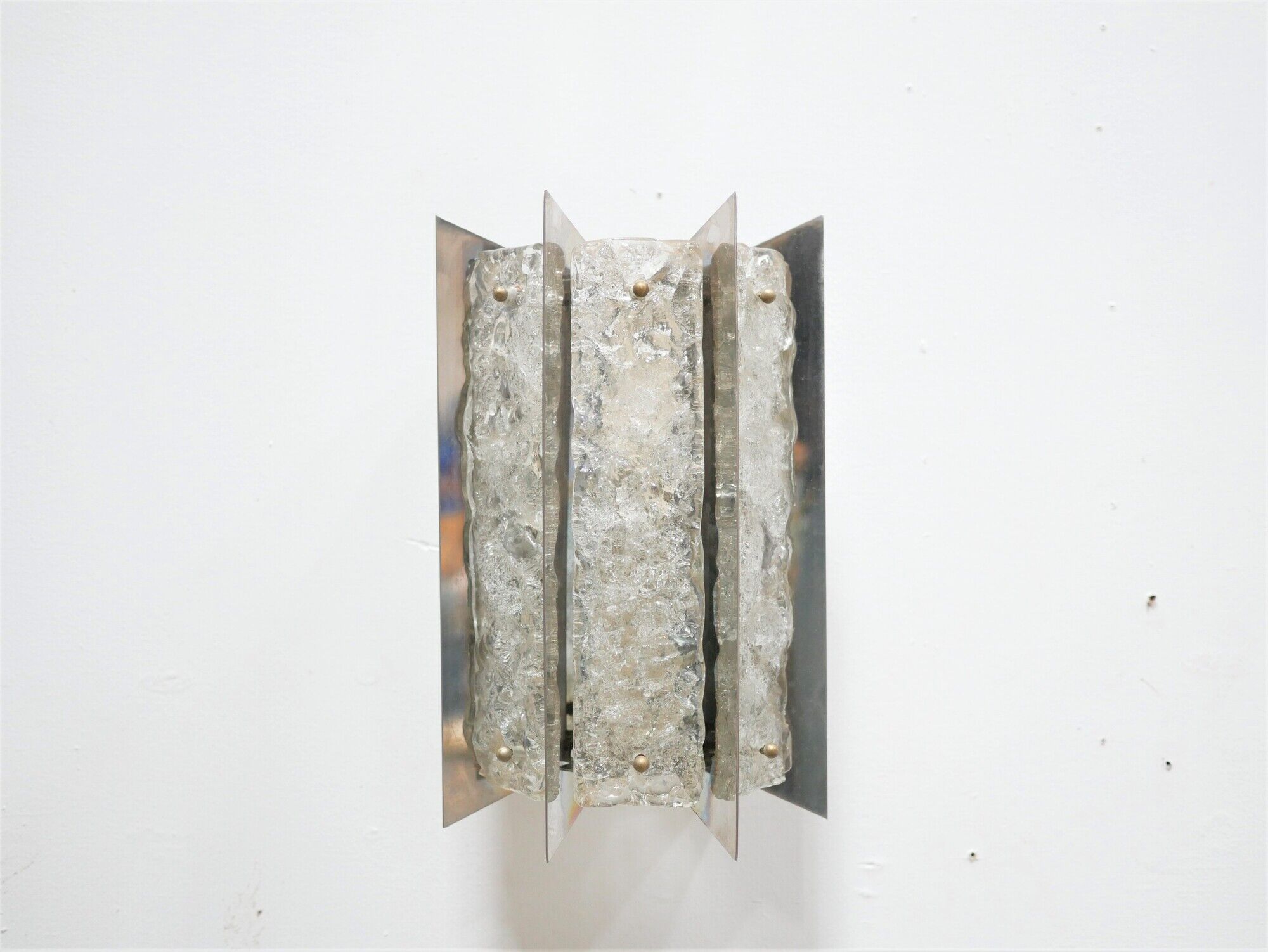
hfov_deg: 46.8
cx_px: 634
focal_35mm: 40
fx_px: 1466
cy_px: 476
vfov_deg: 36.0
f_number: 1.7
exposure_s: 1/60
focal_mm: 20
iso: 1000
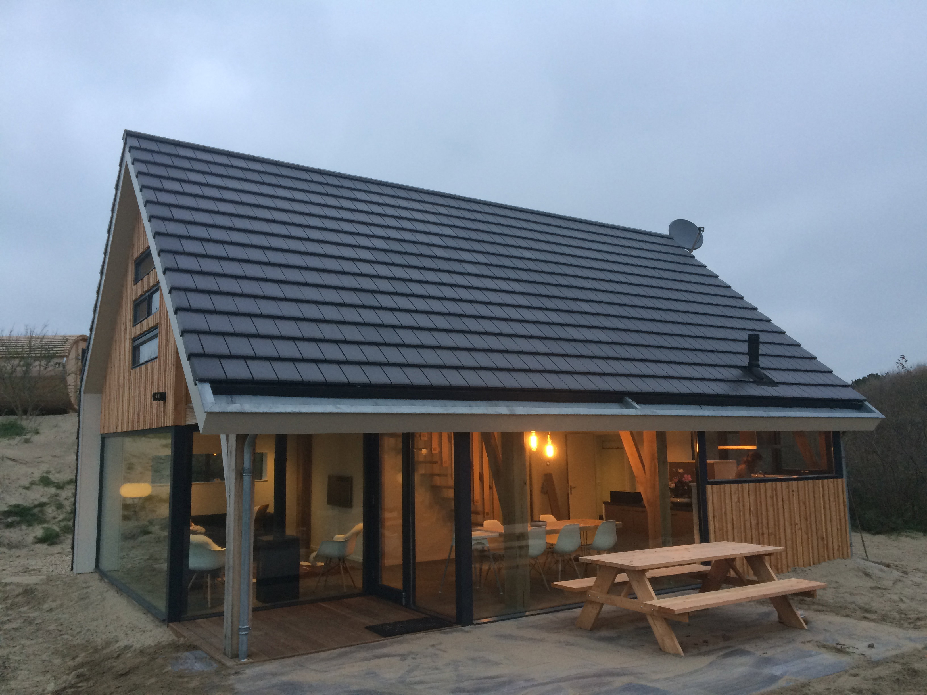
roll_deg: +2.3
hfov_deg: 61.7
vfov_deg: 48.2
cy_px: 348
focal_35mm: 29
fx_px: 777
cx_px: 464
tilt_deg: +5.2
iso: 64
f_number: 2.2
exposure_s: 1/33
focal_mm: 4.15
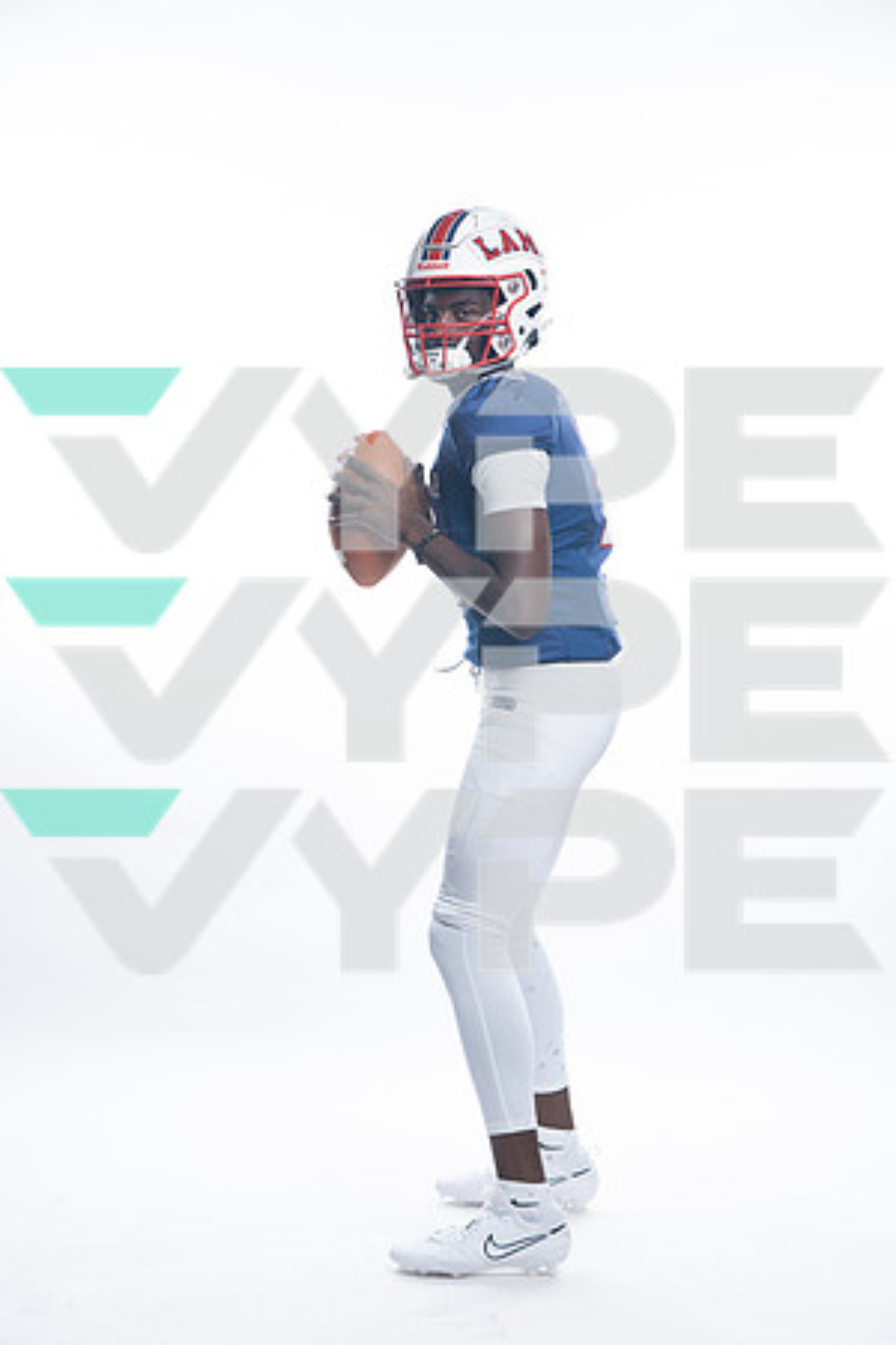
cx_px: 448
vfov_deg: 26.3
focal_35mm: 77
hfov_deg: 17.7
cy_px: 672
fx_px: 2874
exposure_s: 1/250
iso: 200
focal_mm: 77
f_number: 5.6
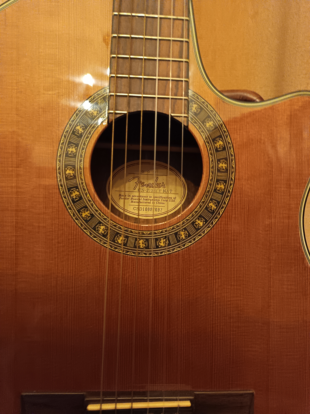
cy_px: 207
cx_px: 155
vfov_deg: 71.6
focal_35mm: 24
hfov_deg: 56.8
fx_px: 287
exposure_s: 1/25
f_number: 1.75
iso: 4299
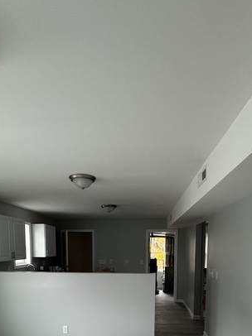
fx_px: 223
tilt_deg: -5.8
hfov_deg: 58.8
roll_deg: +0.0
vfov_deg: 67.2
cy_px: 268
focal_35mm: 23
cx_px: 119
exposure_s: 1/60
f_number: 2.2
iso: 500
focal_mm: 2.22
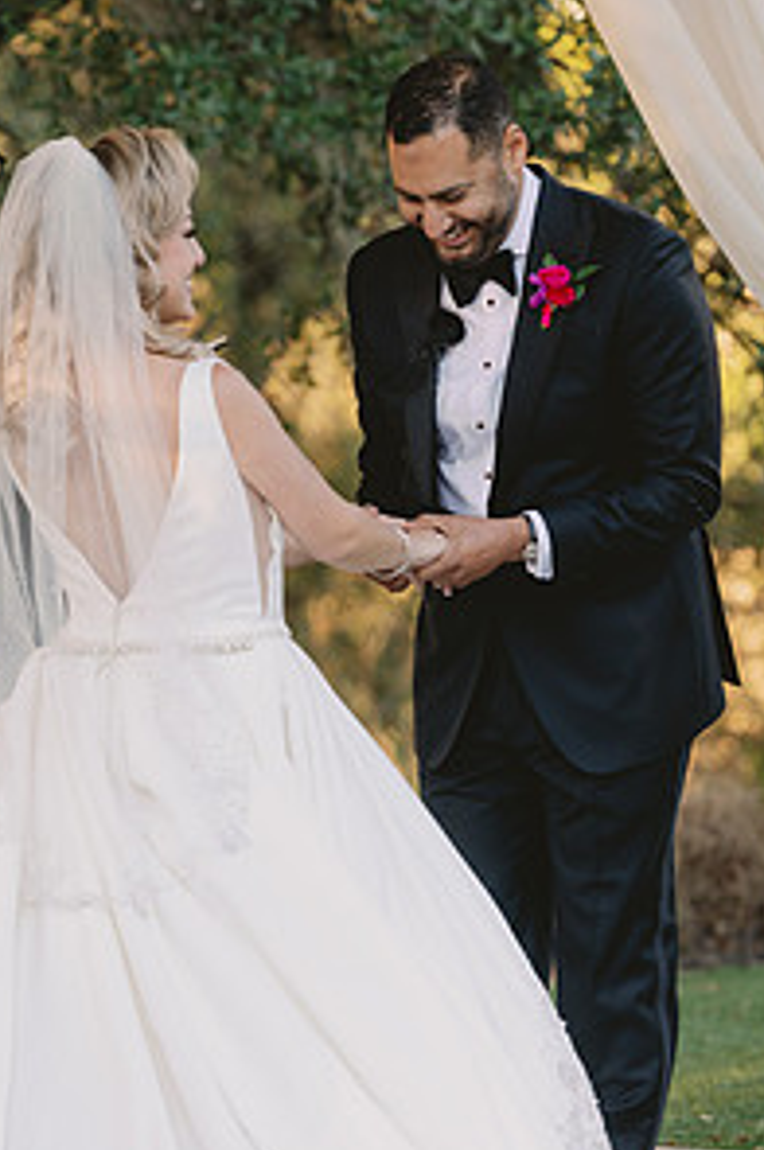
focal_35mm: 259
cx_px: 244
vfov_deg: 8.0
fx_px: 8264
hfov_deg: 5.3
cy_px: 682
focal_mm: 170
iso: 320
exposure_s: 1/320
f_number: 2.8
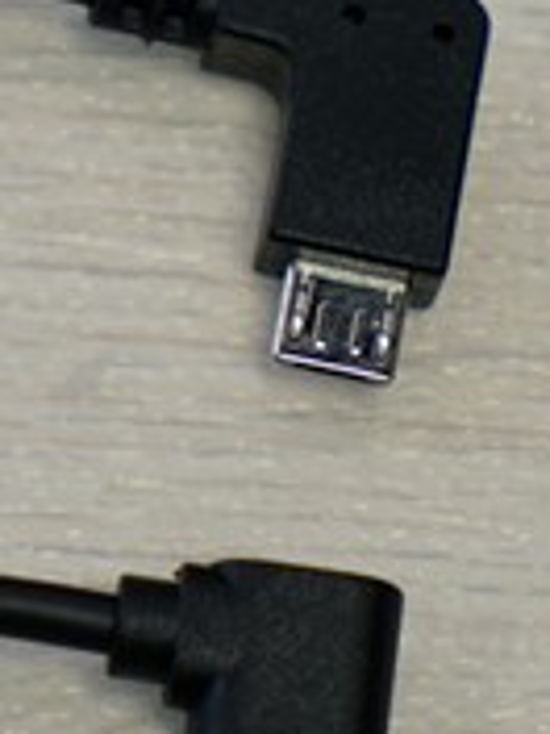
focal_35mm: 344
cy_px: 246
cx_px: -358
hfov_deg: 4.3
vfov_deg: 5.8
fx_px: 7288
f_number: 4
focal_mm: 70
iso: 200
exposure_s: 1/60
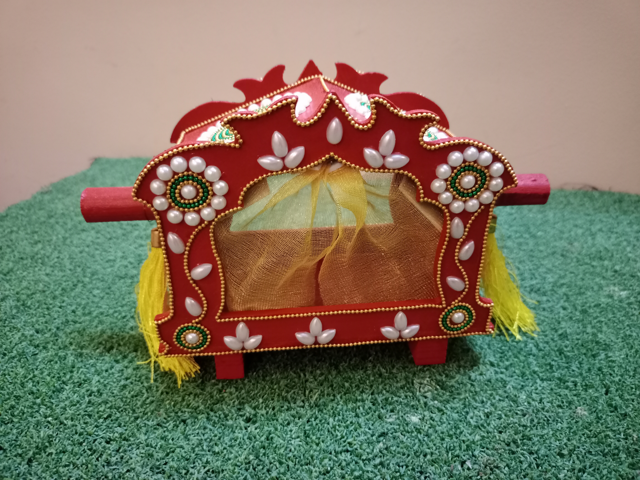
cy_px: 240
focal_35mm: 25
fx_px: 462
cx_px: 320
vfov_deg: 54.9
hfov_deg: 69.4
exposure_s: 1/20
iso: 4581
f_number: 1.79
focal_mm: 4.71
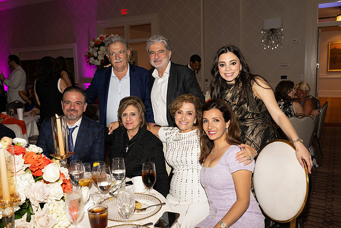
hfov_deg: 59.5
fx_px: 298
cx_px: 170
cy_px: 114
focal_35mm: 32
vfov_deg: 41.7
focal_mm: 31.5
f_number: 5.6
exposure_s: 1/100
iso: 800
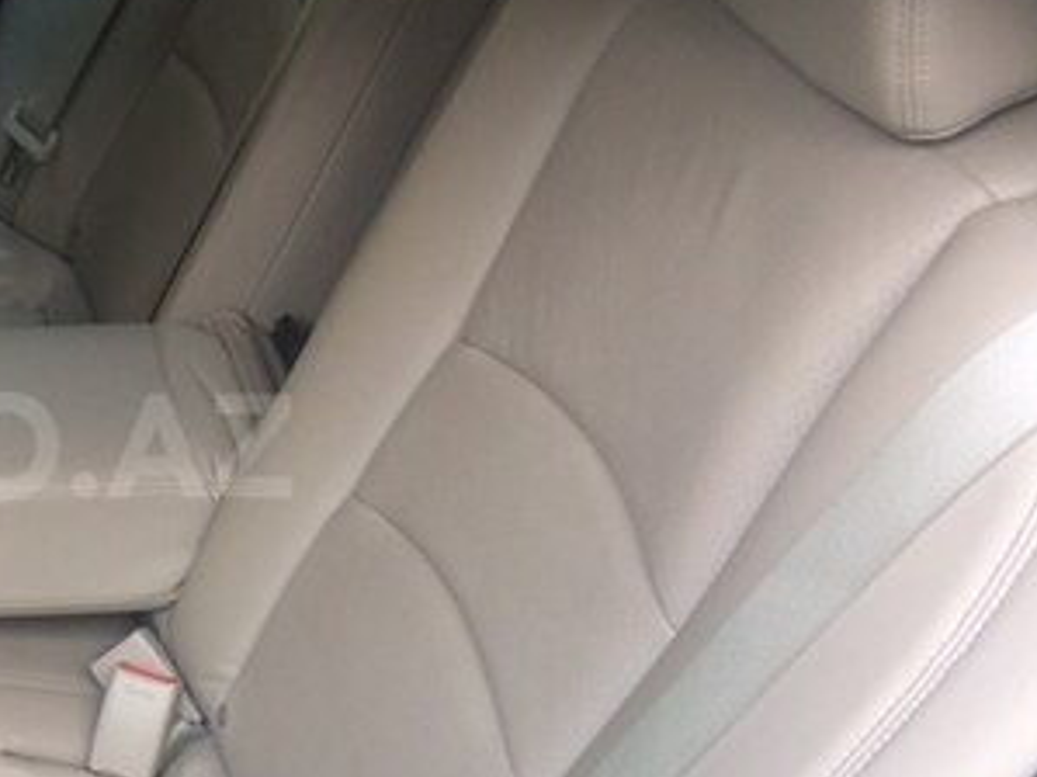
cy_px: 446
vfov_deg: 22.9
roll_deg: +0.7
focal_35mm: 64
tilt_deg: -32.6
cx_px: -62
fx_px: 1916
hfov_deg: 28.0
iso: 50
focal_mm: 4.15
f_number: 2.2
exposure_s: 1/50
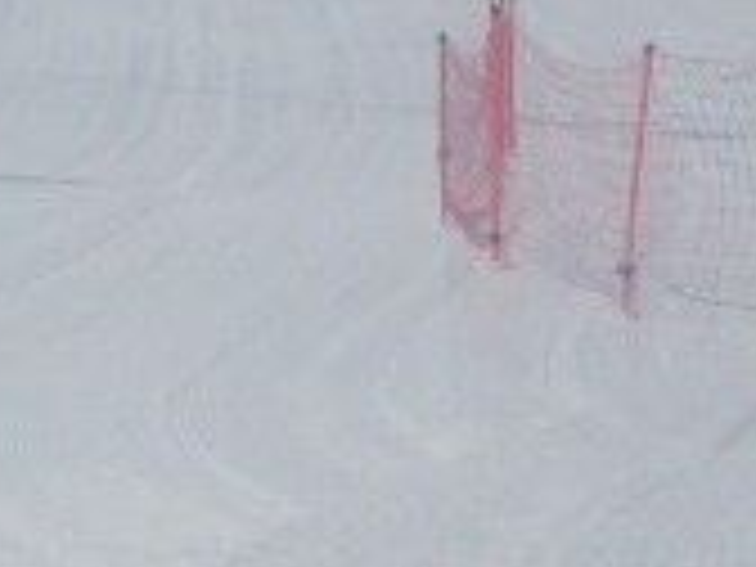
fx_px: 5067
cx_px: 288
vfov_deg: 6.4
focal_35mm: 232
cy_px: 387
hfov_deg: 8.5
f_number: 8.4
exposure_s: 1/500
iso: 80
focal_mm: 6.3
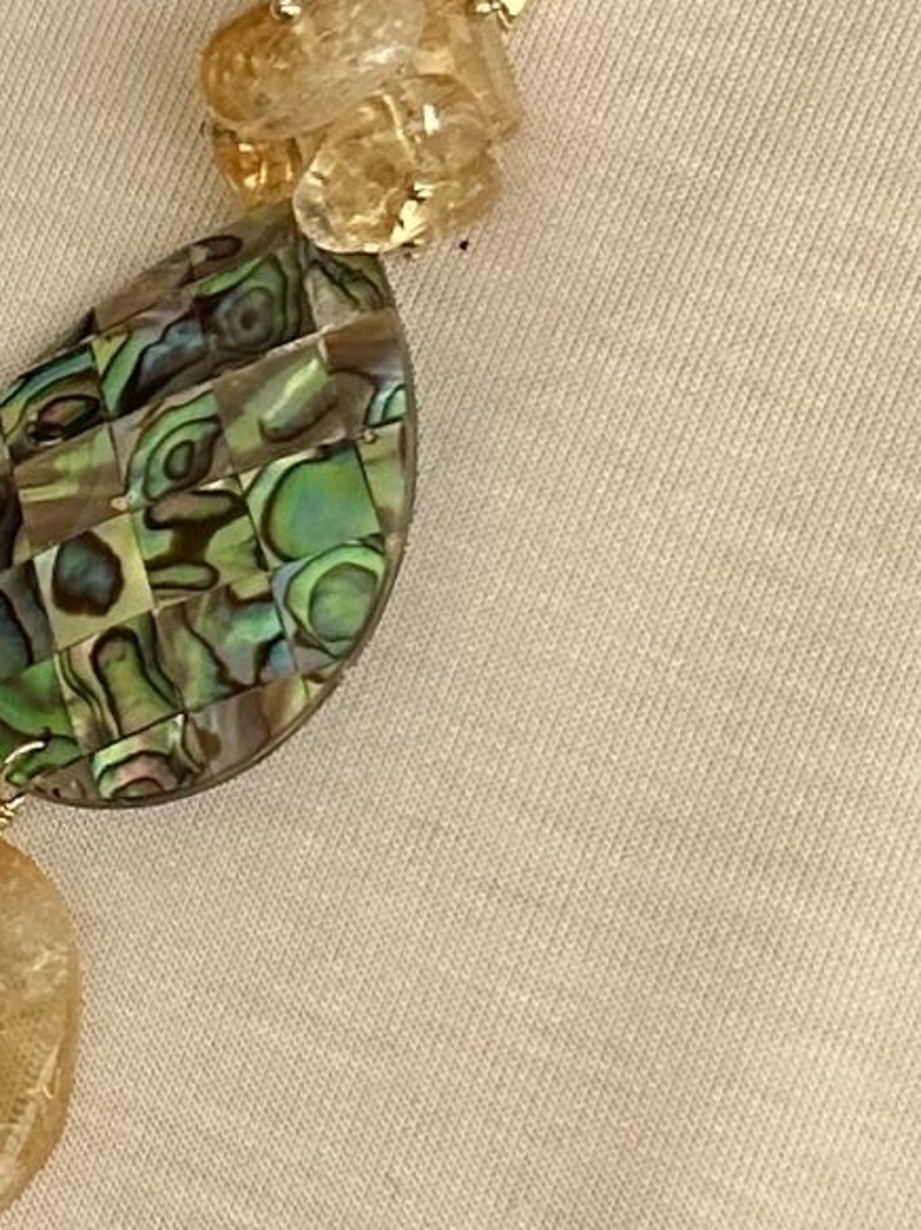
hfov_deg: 10.6
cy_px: 847
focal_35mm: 132
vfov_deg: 14.9
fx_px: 4686
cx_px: -712
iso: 25
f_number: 1.9
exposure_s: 1/351
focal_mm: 2.69
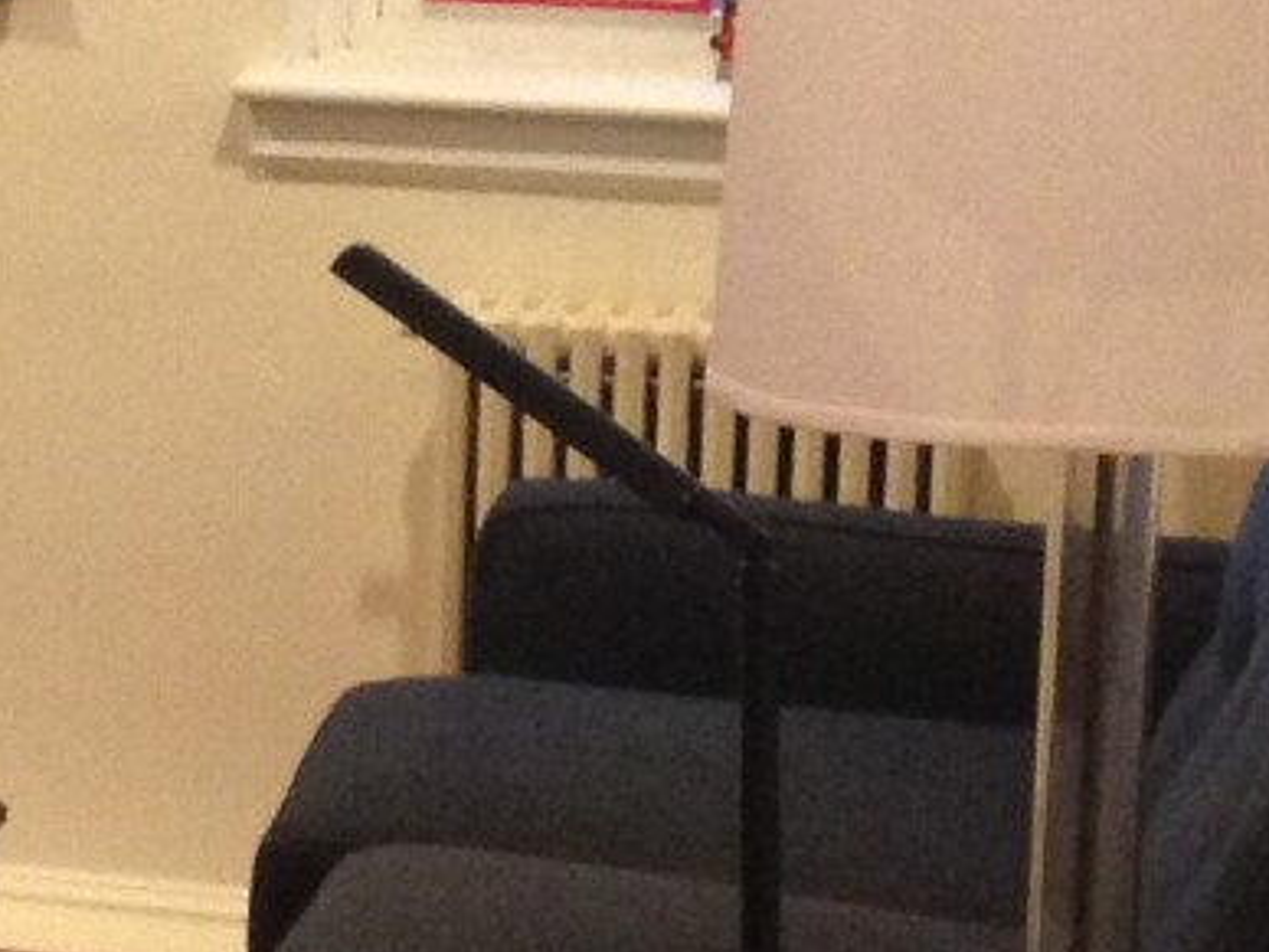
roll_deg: -0.5
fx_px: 6379
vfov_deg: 8.5
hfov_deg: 10.3
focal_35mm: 174
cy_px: 229
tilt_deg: -7.7
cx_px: -1475
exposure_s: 1/20
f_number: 2.4
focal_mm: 4.12
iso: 250
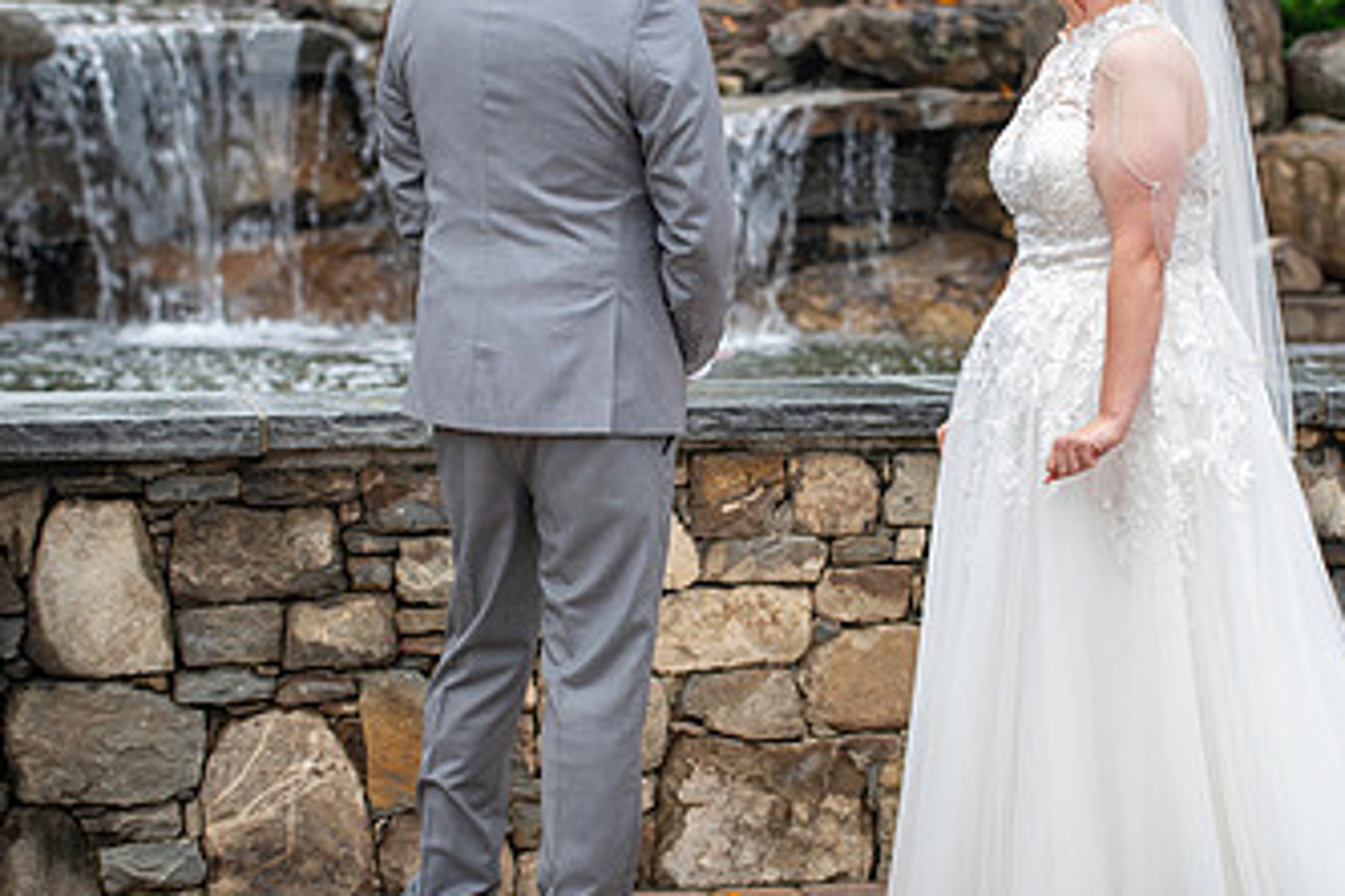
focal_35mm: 125
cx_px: 812
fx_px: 4670
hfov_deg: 16.4
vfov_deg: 11.0
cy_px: 343
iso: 100
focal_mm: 70
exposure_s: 1/125
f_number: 2.8
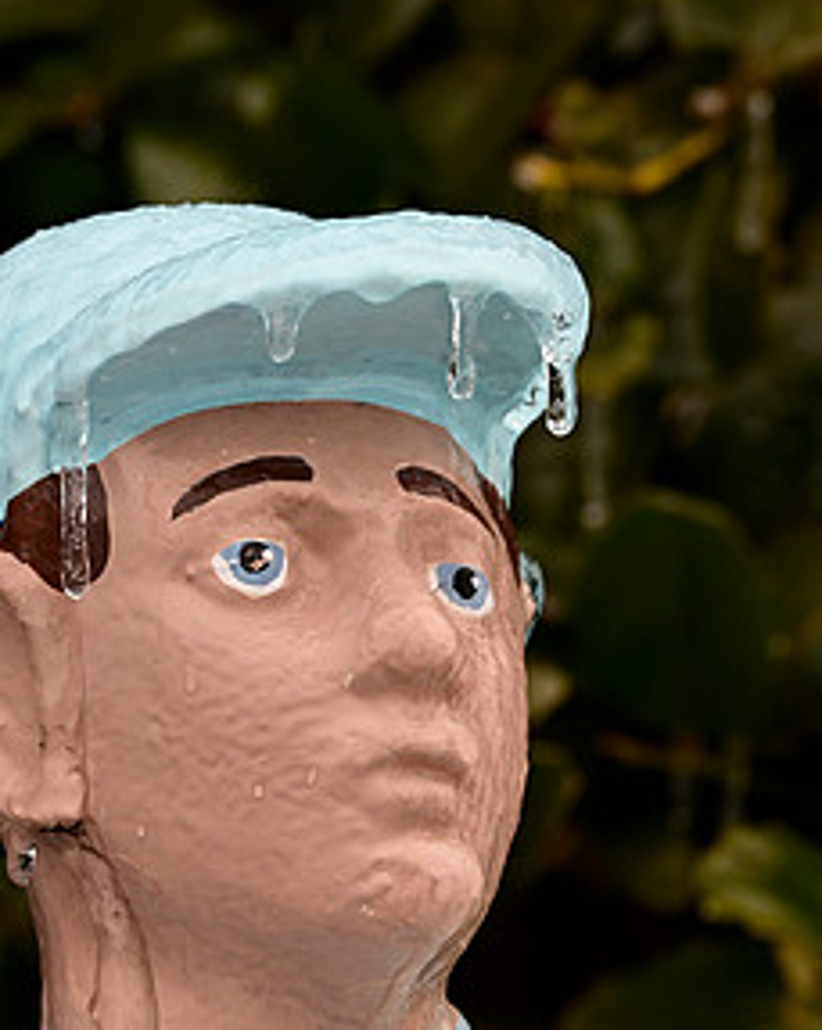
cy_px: 958
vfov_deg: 10.1
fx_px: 5787
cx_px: 307
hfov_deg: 8.1
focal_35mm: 190
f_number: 8
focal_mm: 100
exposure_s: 1/60
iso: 100
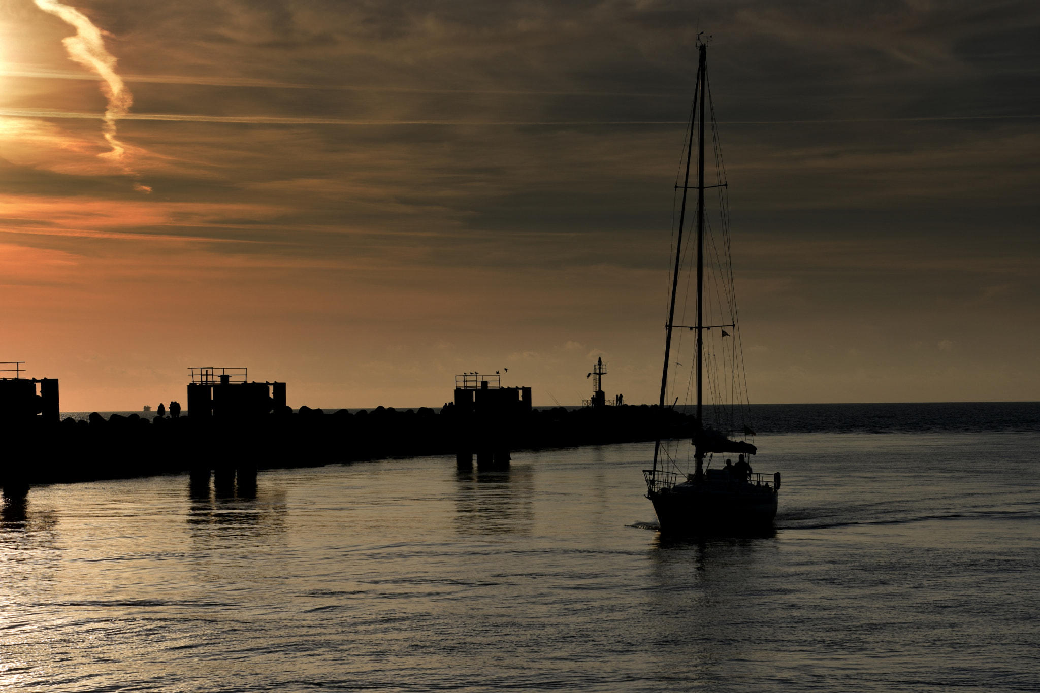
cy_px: 346
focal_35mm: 78
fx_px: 2253
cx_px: 520
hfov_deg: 26.0
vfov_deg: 17.5
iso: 100
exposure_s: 1/2000
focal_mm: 52
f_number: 8
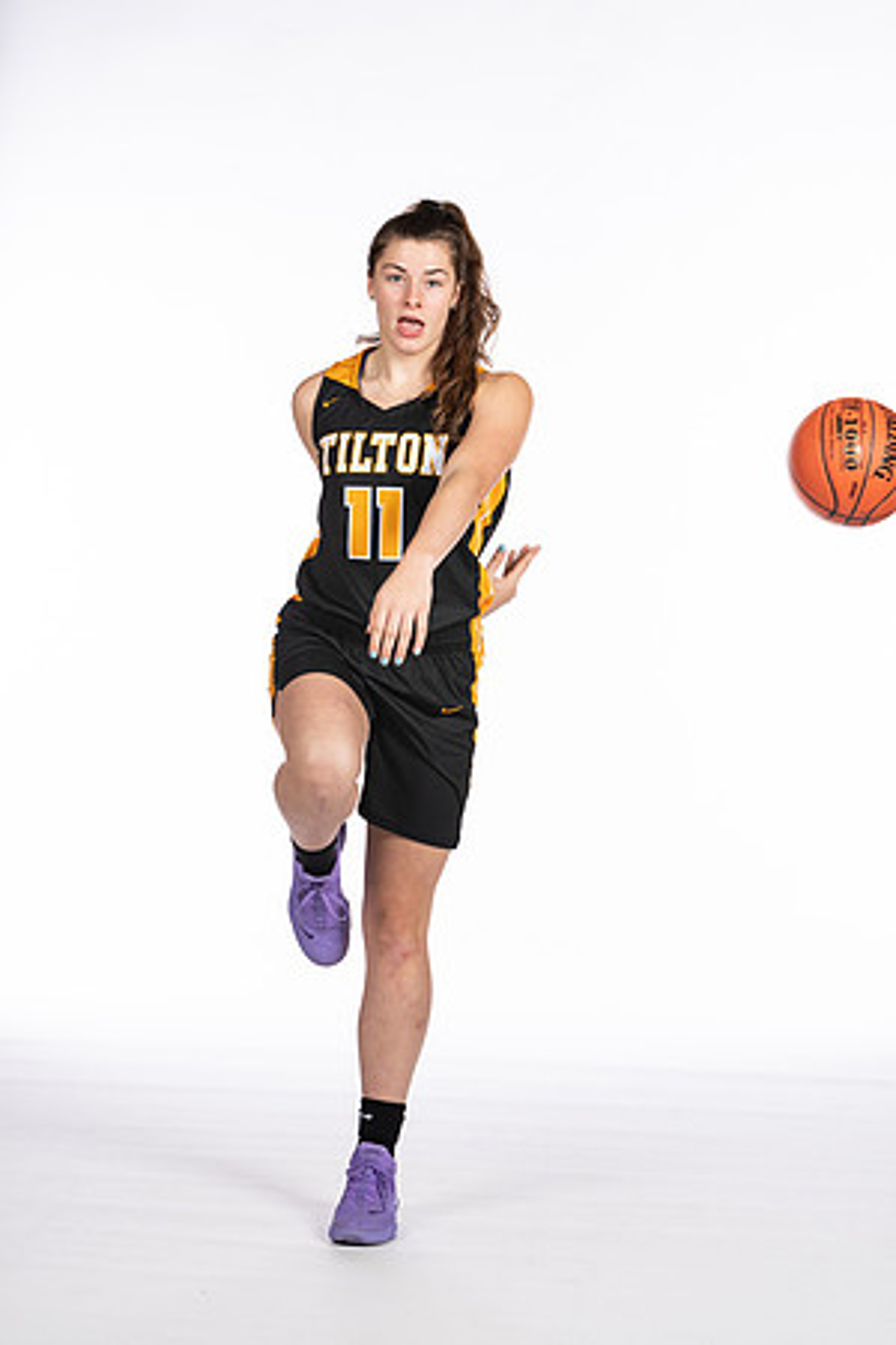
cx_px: 448
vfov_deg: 19.5
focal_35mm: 105
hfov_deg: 13.0
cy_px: 672
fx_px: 3920
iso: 100
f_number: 5.6
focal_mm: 70
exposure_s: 1/100
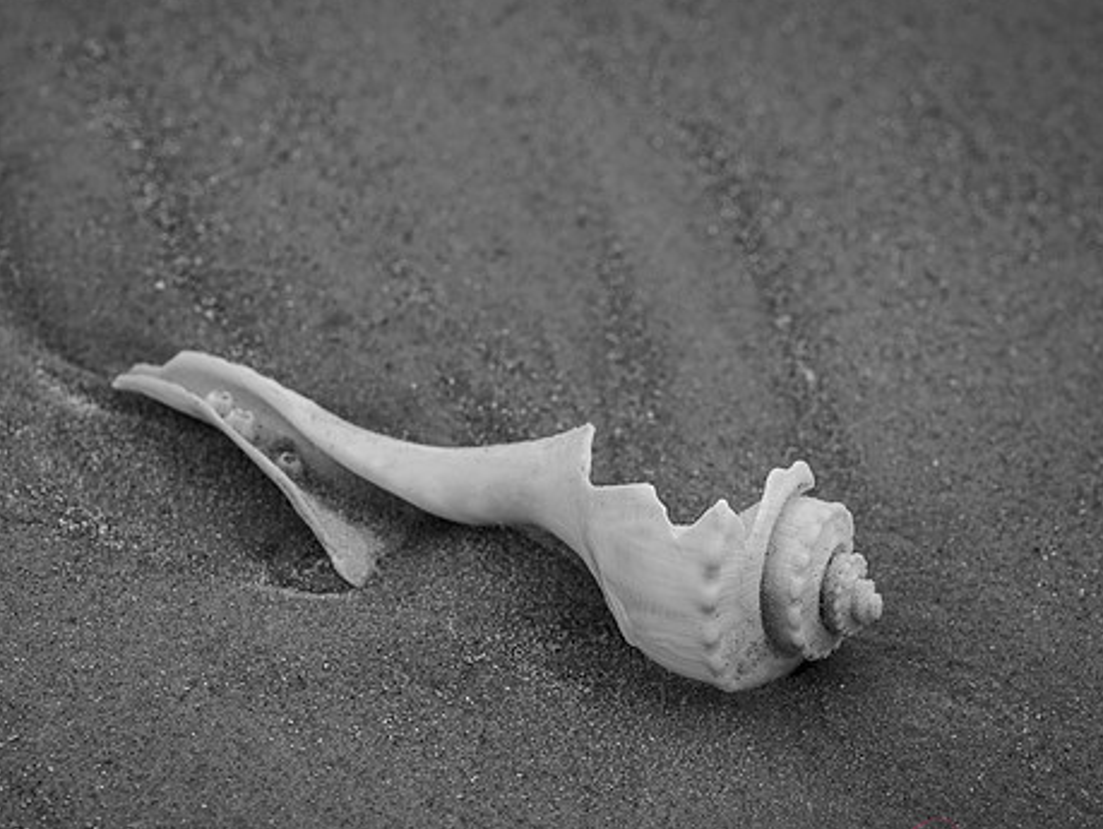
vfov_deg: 9.4
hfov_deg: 12.5
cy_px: 496
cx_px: 670
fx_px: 5038
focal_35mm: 158
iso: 200
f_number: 7.1
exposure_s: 1/1000
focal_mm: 70
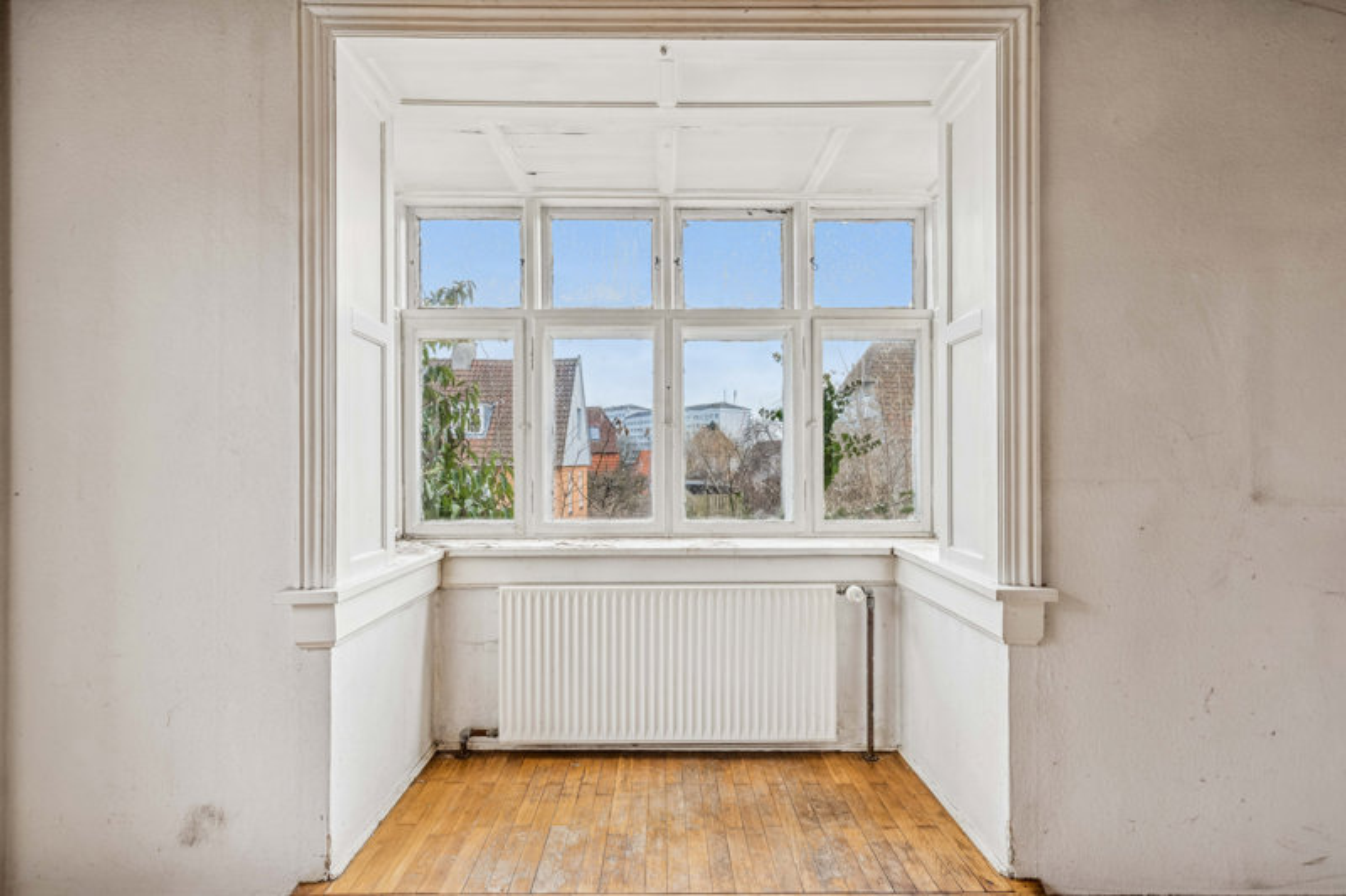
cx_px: 673
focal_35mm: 16
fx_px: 598
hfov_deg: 96.7
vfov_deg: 73.7
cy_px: 448
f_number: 9
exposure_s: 1/40
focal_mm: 16
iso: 200
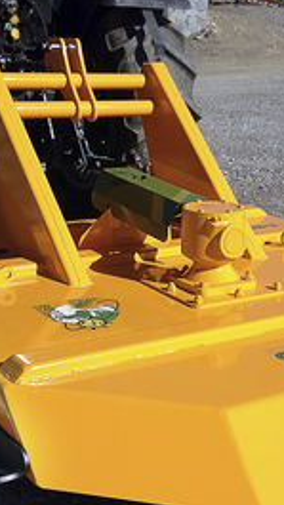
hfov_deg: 16.6
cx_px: 223
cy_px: 315
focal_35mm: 72
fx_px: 964
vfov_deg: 29.2
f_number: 2.4
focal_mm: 4.28
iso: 50
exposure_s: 1/2632
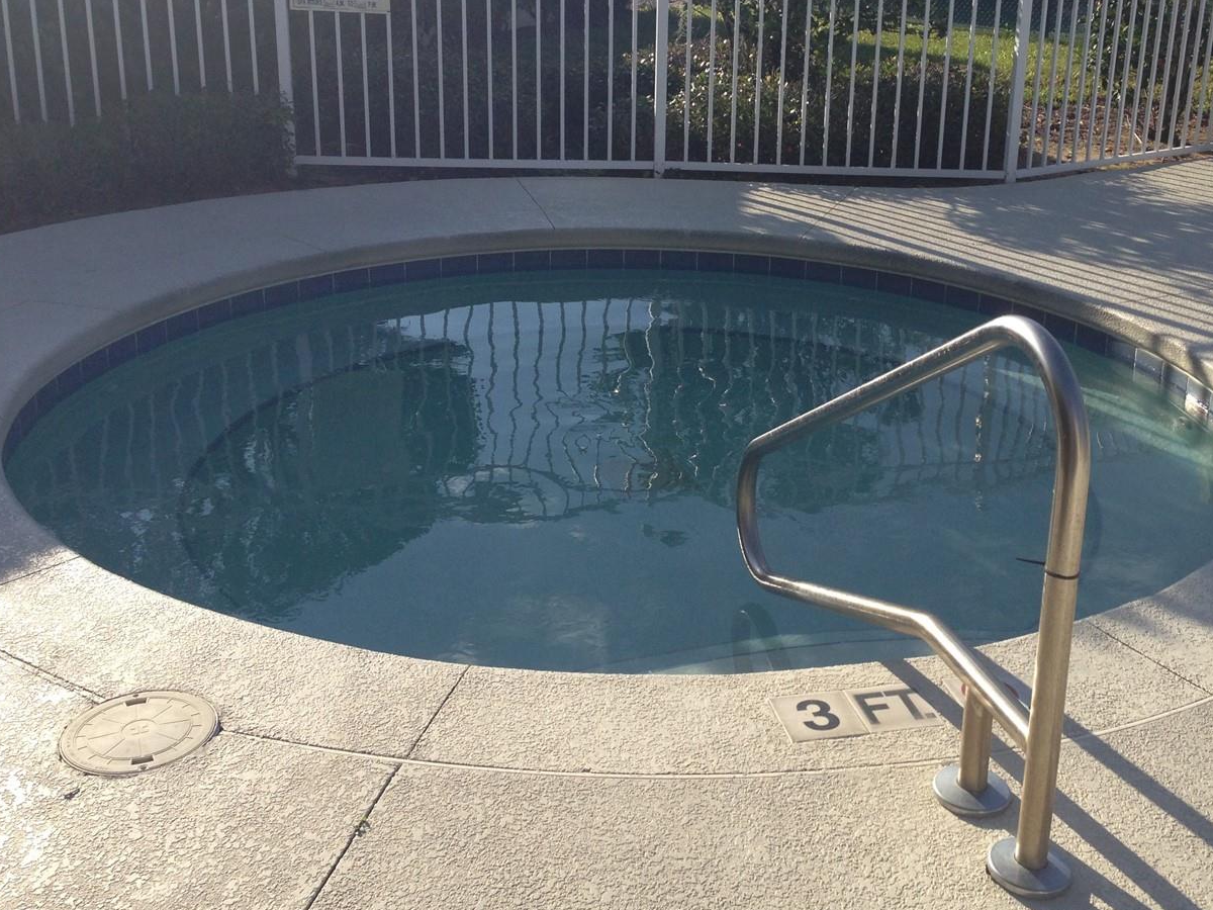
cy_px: 327
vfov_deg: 32.7
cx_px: 684
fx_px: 1542
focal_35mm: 44
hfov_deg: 42.9
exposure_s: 1/1506
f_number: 2.4
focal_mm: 4.12
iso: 64
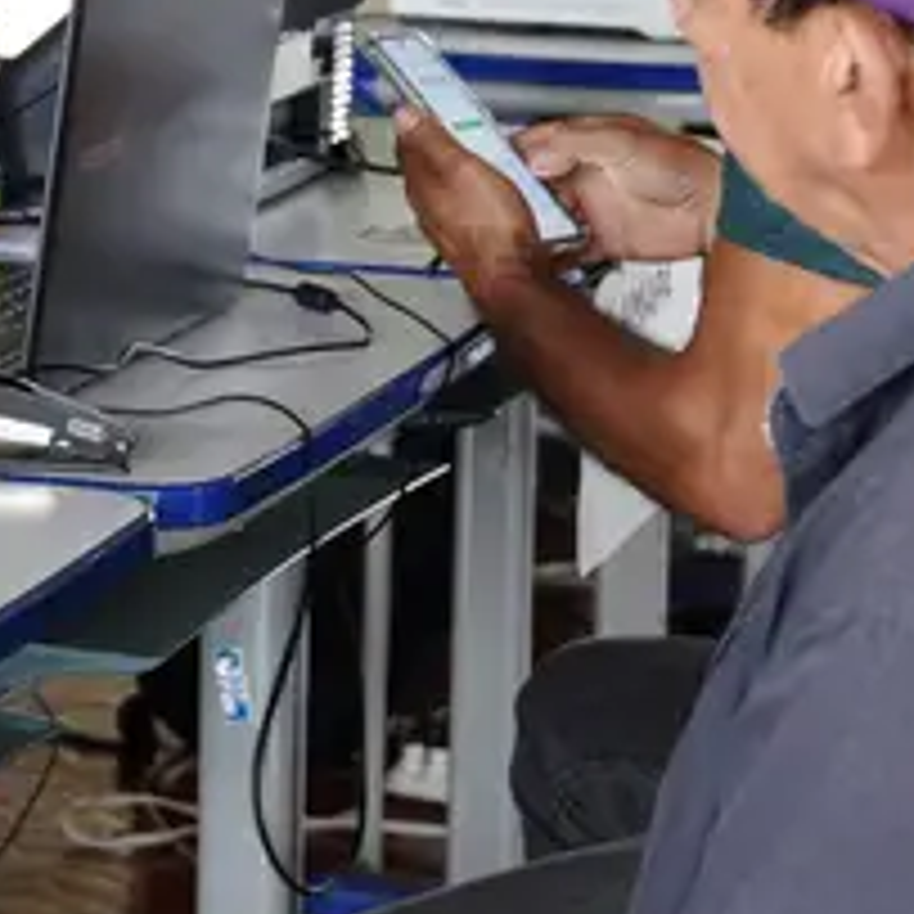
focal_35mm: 158
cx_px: -144
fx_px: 4720
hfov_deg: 10.9
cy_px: -144
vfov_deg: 10.9
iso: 1000
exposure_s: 1/125
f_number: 2.8
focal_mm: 29.5
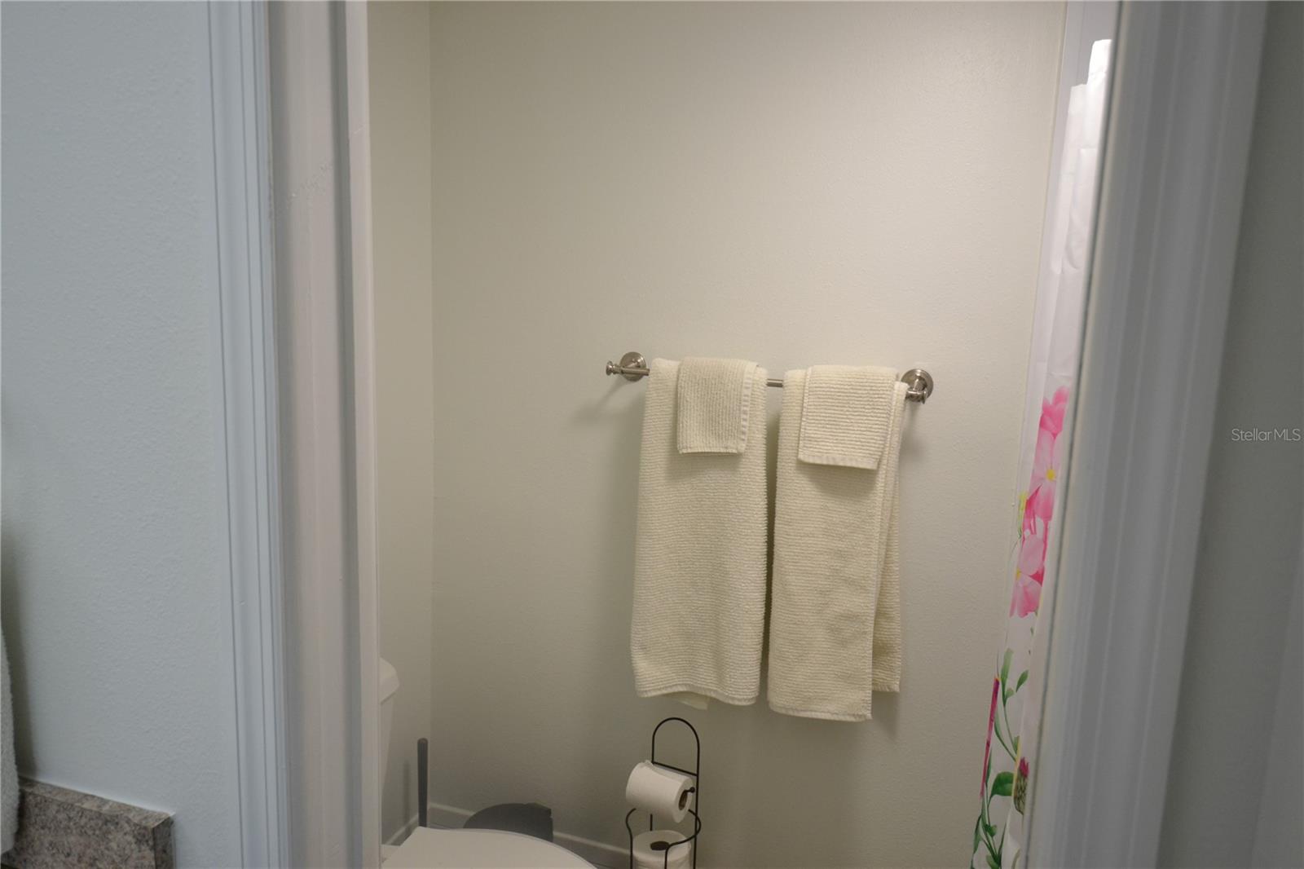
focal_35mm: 24
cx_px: 652
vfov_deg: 53.1
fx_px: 869
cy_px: 434
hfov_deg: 73.8
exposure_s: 1/60
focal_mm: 16
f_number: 4.2
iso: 640
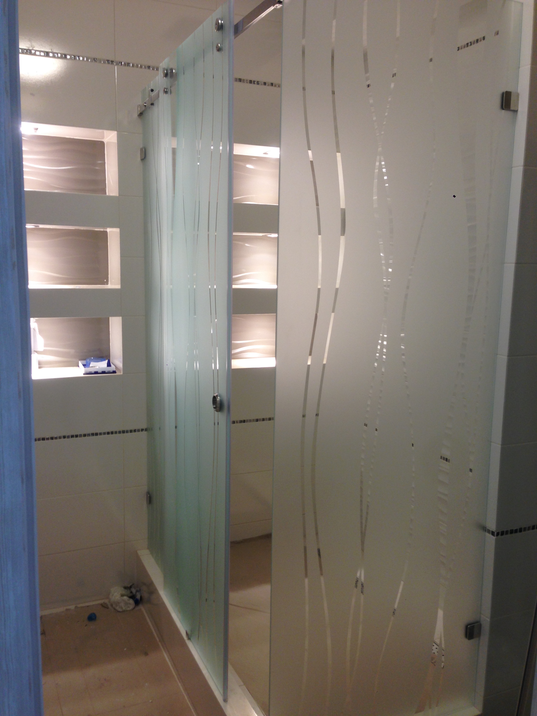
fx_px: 683
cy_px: 358
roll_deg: -2.8
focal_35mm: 33
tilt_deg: -5.9
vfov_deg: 55.4
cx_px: 268
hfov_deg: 42.9
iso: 50
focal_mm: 4.12
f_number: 2.4
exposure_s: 1/24
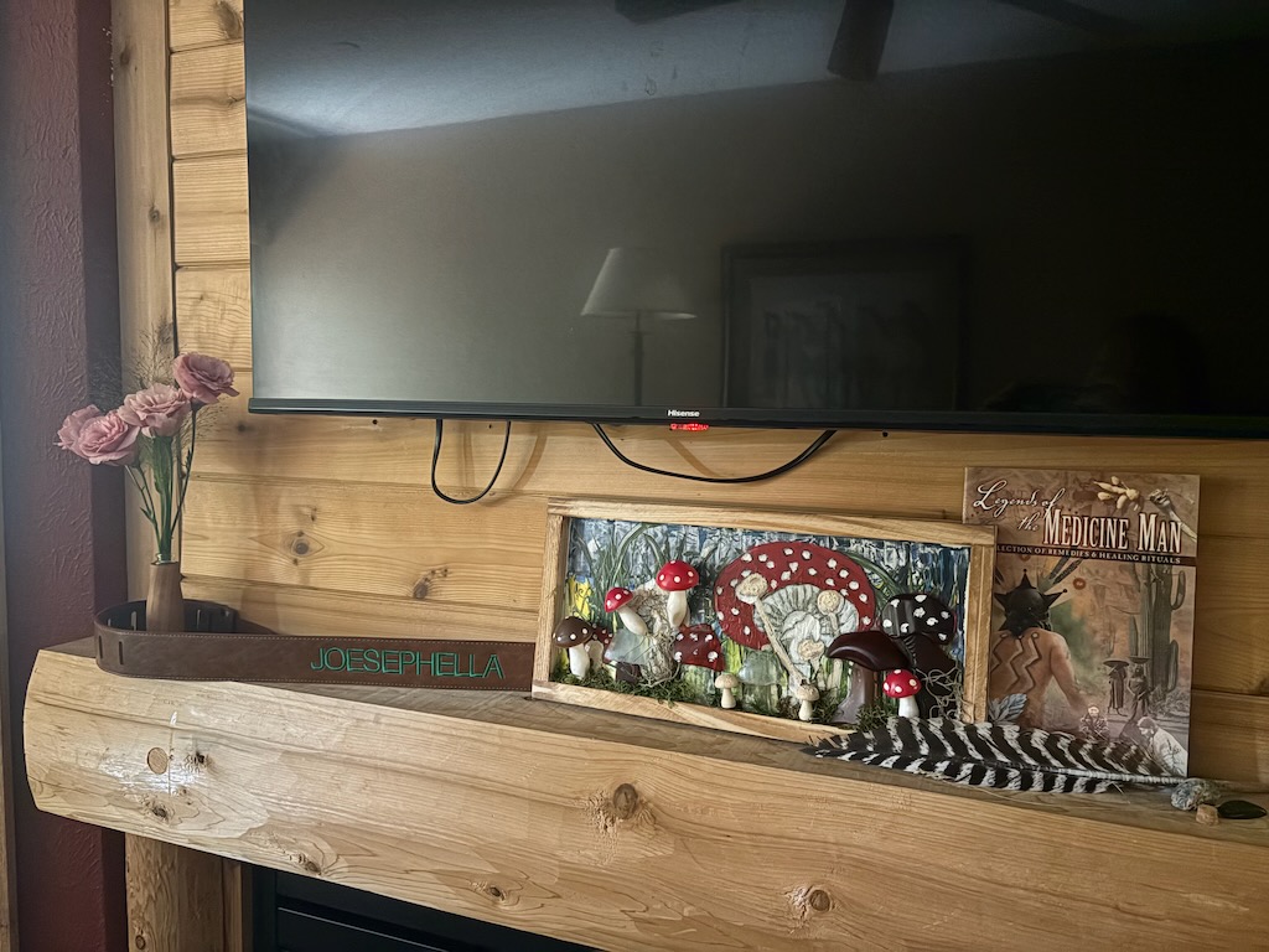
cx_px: 634
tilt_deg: -3.8
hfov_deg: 67.3
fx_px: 953
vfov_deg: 53.1
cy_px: 476
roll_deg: -0.9
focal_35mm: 26
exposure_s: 1/22
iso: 1000
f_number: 1.6
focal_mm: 5.96
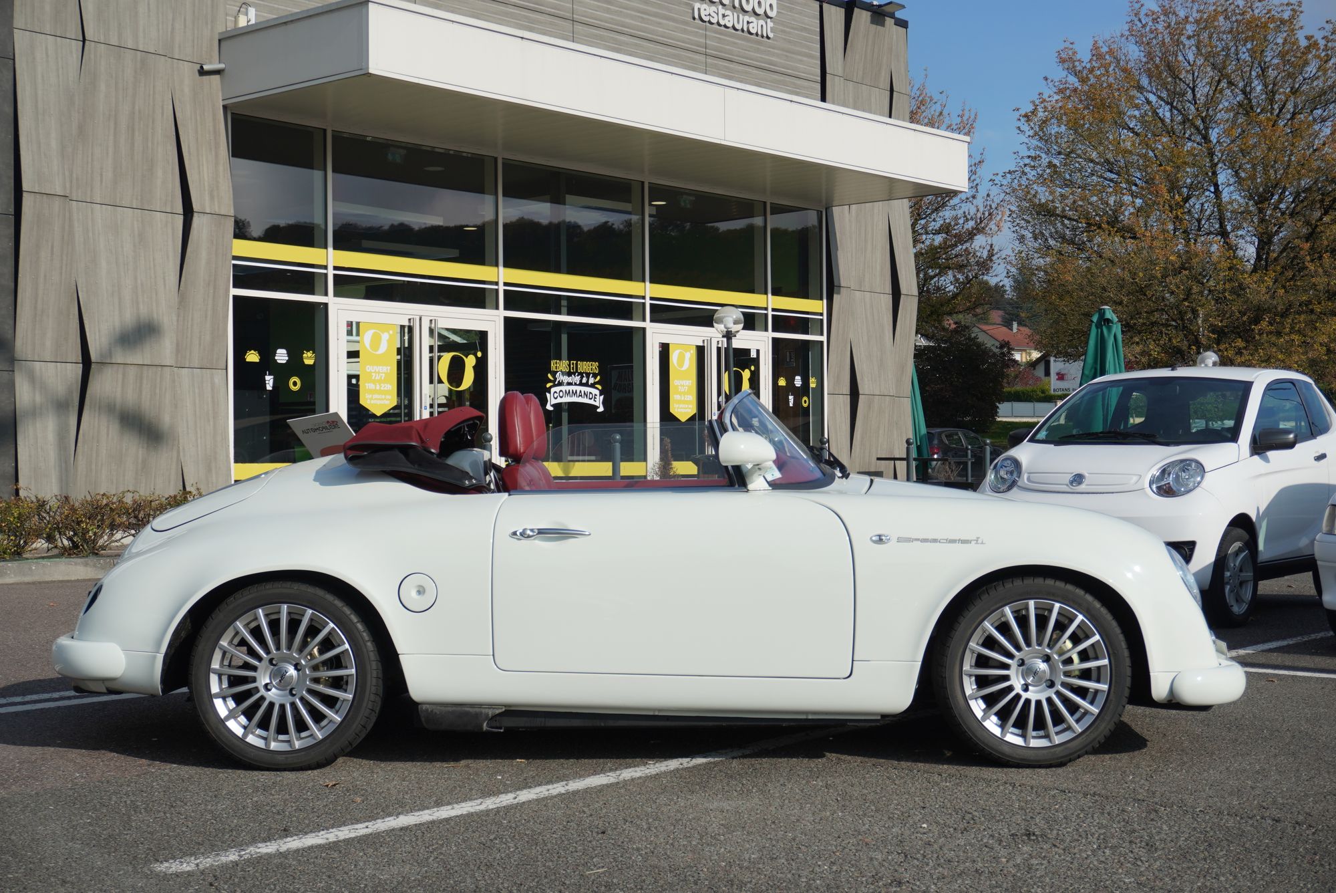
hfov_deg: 41.1
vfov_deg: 28.1
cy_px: 446
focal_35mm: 48
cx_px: 668
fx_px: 1782
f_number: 5.6
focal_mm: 32
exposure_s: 1/500
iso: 100
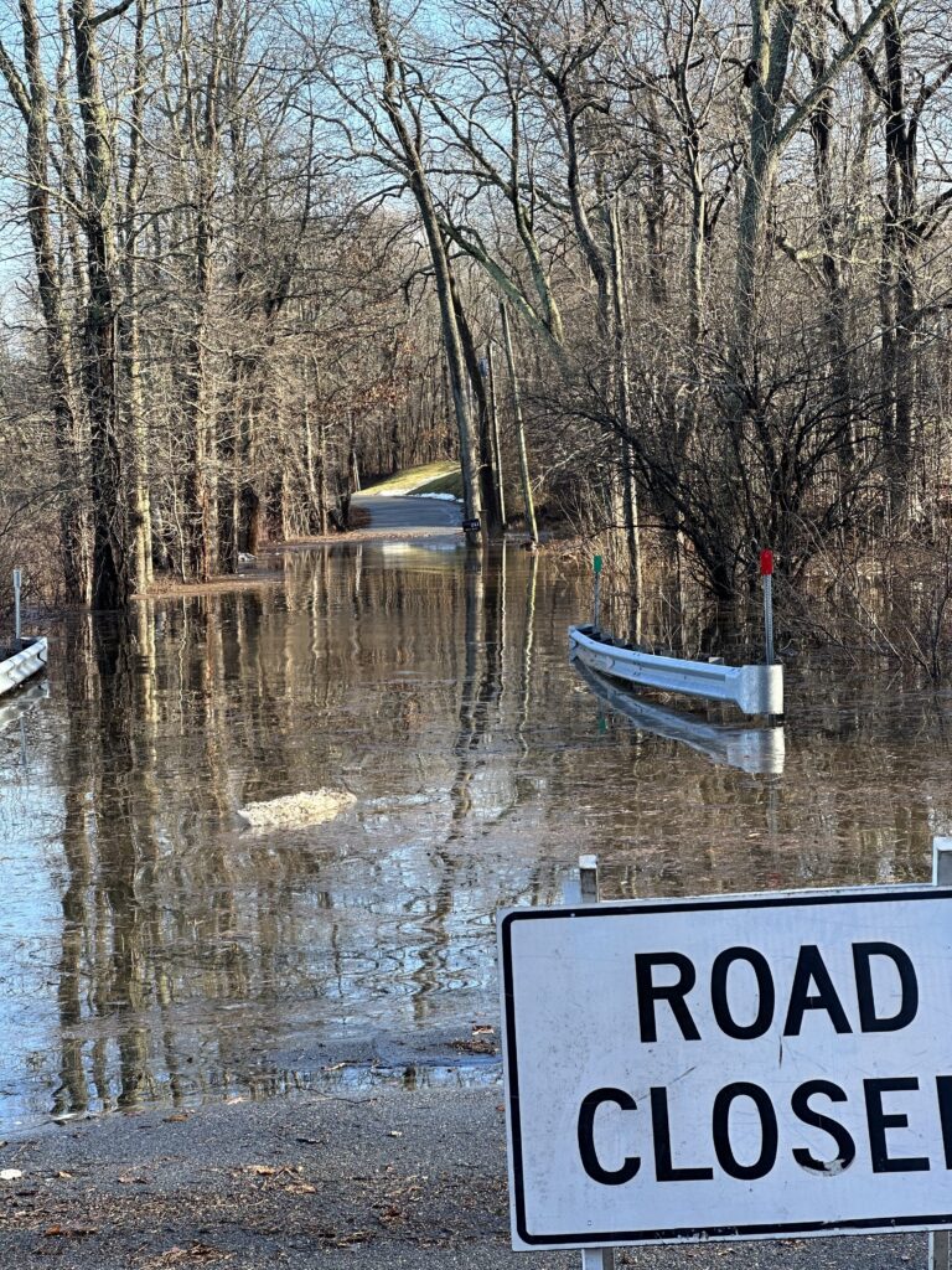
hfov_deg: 19.1
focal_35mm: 77
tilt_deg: -3.3
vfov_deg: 25.3
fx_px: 2824
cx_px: 476
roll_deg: +0.8
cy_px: 635
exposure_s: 1/133
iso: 32
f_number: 2.8
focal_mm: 9
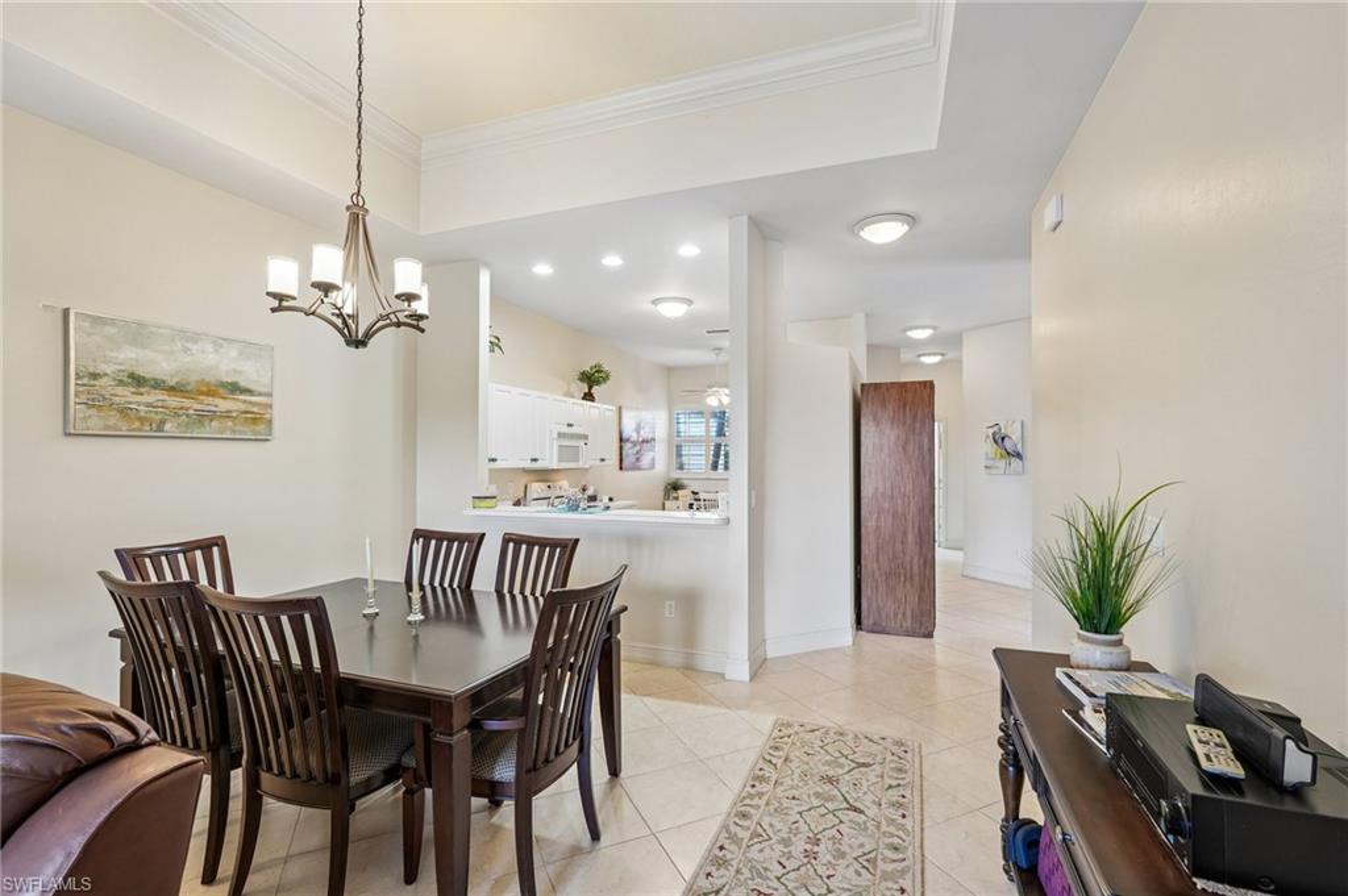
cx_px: 674
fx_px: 599
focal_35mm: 16
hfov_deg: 96.8
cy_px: 448
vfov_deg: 73.7
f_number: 8
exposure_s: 1/13
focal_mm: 16
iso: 400
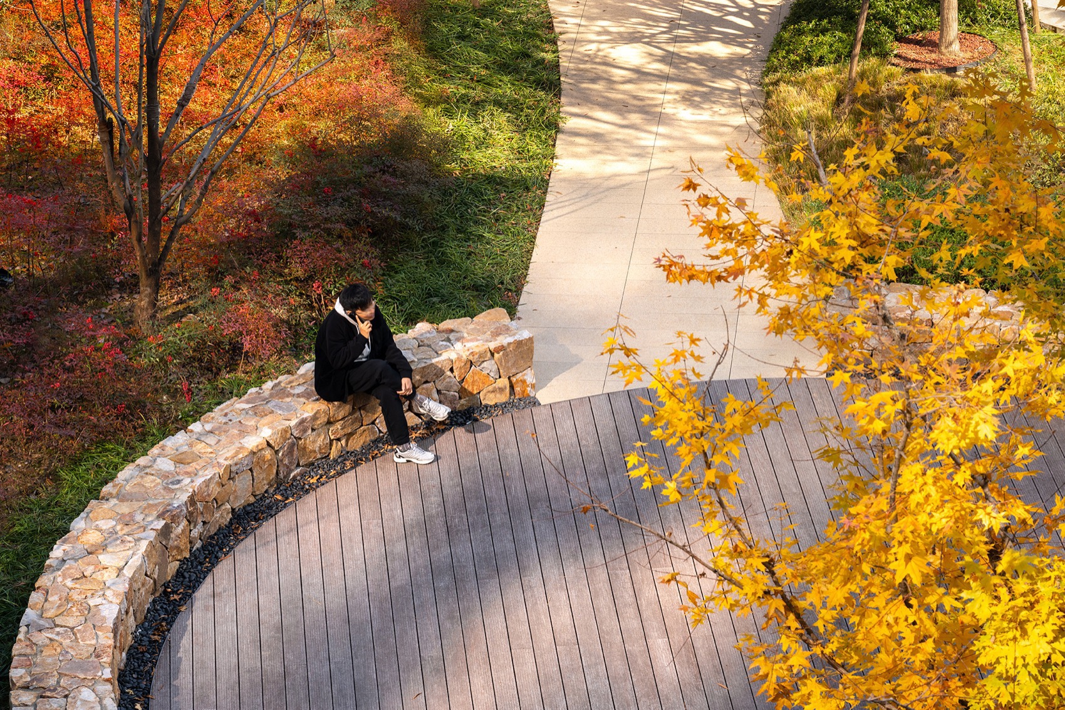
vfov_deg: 11.4
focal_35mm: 120
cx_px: 532
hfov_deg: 17.1
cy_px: 355
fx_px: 3549
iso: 250
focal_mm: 120
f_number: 11
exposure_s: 1/125
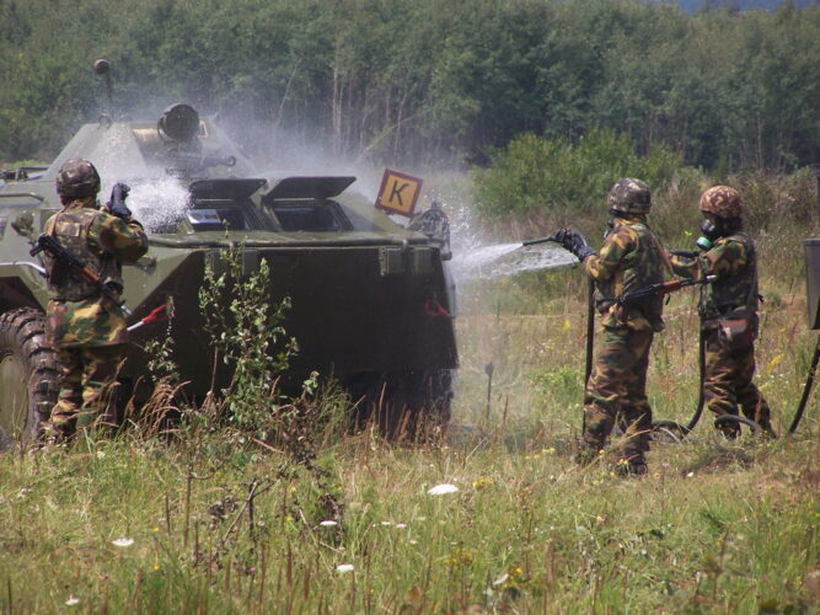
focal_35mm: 337
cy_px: 308
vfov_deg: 4.4
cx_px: 410
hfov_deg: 5.9
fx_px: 7982
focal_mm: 55.9
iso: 80
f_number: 3.6
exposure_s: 1/1000
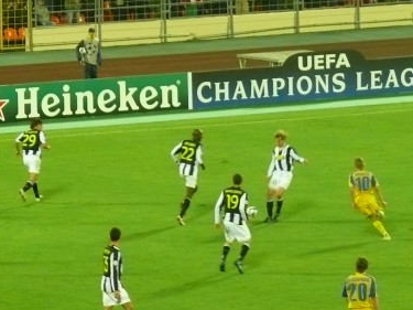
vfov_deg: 3.4
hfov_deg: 4.6
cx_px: 251
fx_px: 5141
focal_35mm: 431
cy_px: 187
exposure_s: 1/80
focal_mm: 35.6
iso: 400
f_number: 3.6
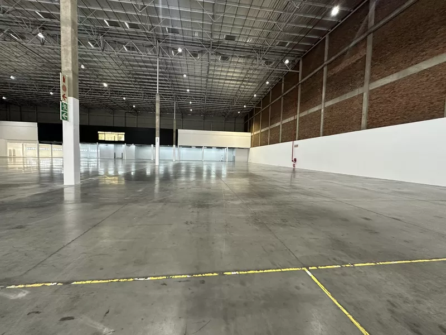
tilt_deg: -4.4
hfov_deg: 102.1
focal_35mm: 14
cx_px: 223
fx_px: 180
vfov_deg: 85.7
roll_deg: -2.4
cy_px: 168
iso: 400
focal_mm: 2.22
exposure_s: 1/60
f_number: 2.2
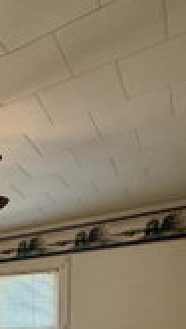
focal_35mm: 44
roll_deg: -0.5
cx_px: -123
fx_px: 384
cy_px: 351
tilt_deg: -1.1
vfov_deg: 39.1
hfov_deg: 21.1
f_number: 2.2
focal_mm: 2.22
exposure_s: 1/120
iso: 200
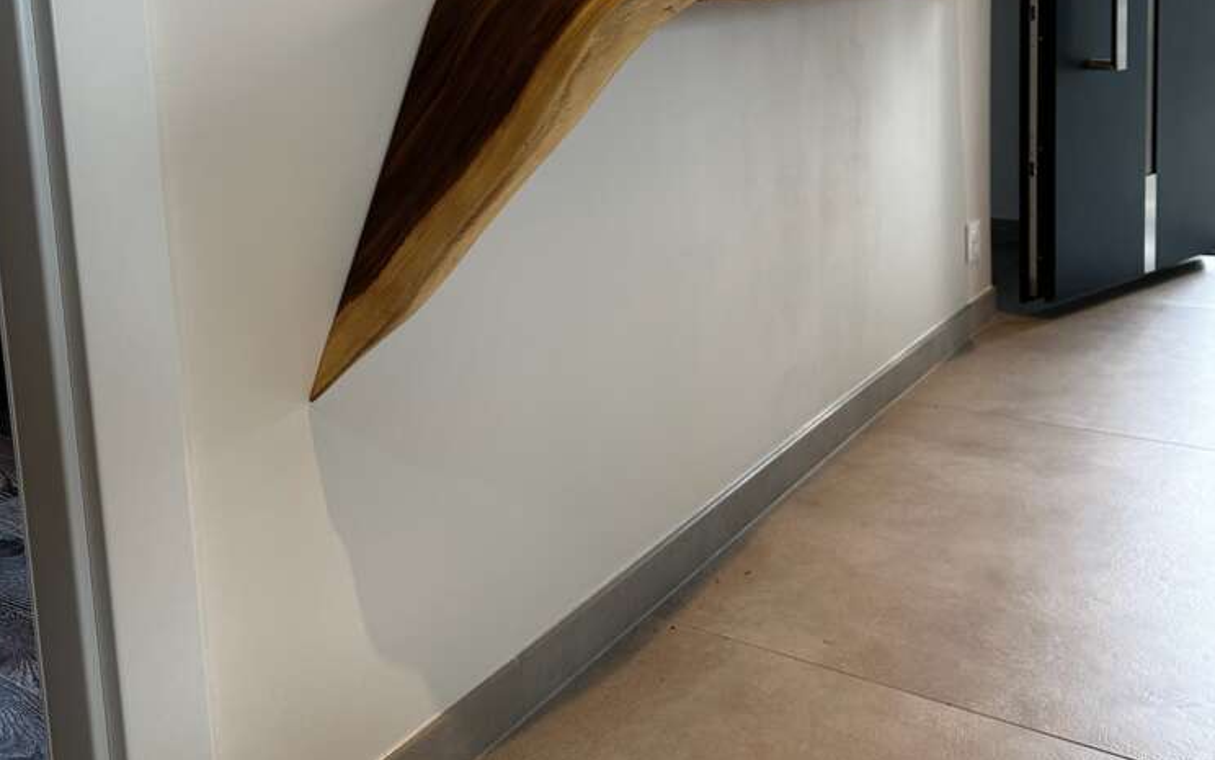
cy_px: 139
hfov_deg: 55.3
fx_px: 1159
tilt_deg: -7.3
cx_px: 614
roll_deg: +1.5
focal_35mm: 35
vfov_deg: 35.0
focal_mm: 6.86
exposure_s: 1/120
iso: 200
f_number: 1.78
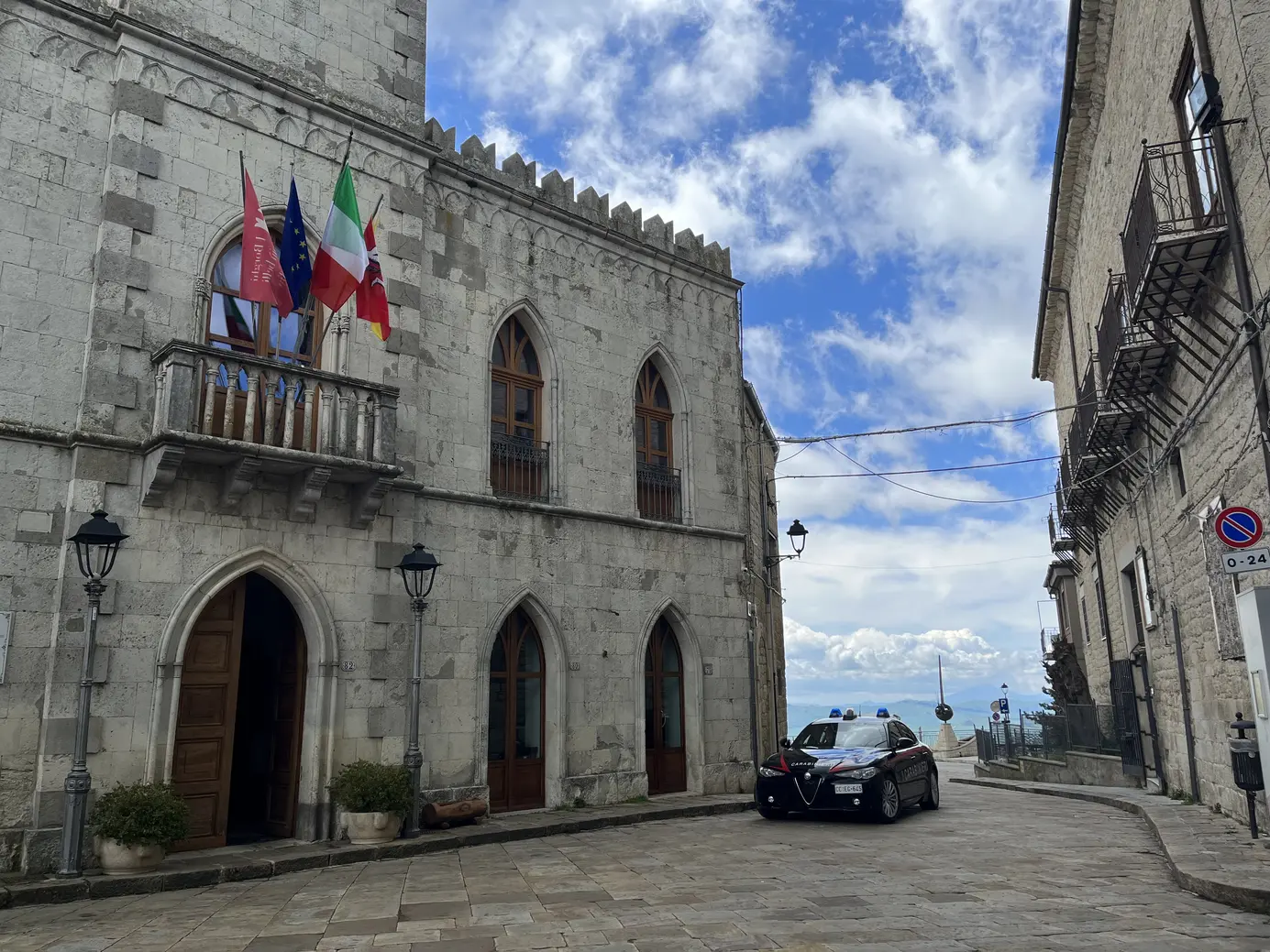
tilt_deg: +13.1
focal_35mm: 26
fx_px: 954
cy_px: 476
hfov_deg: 67.3
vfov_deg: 53.1
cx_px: 635
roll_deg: +0.7
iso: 50
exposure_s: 1/3049
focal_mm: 5.1
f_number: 1.6
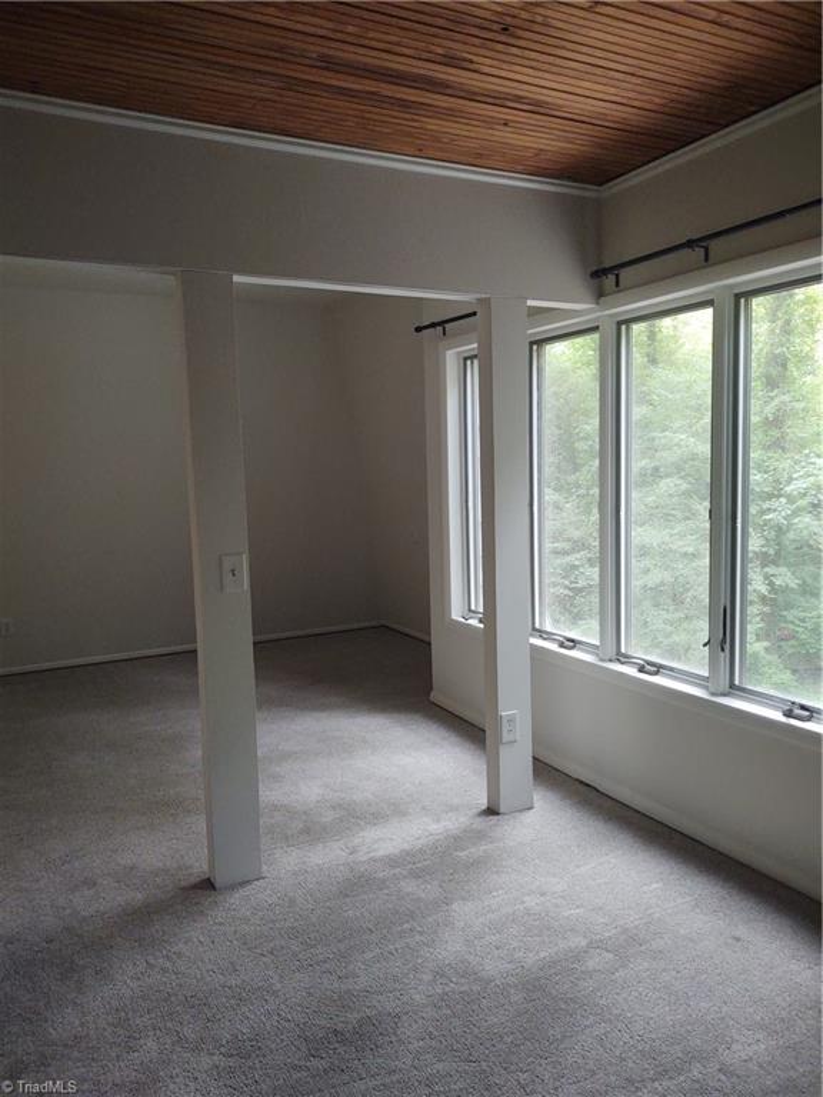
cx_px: 412
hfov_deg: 51.4
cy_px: 548
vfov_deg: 65.3
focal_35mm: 27
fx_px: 856
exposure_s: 1/40
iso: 272
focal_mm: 4.75
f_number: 1.7
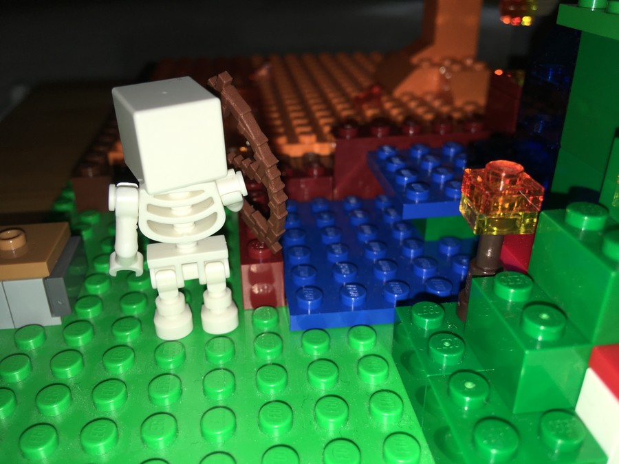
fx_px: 519
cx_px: 310
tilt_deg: -28.6
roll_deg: +0.2
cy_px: 232
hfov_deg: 61.7
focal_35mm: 29
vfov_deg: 48.2
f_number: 2.2
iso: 25
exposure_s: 1/475
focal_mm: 4.15
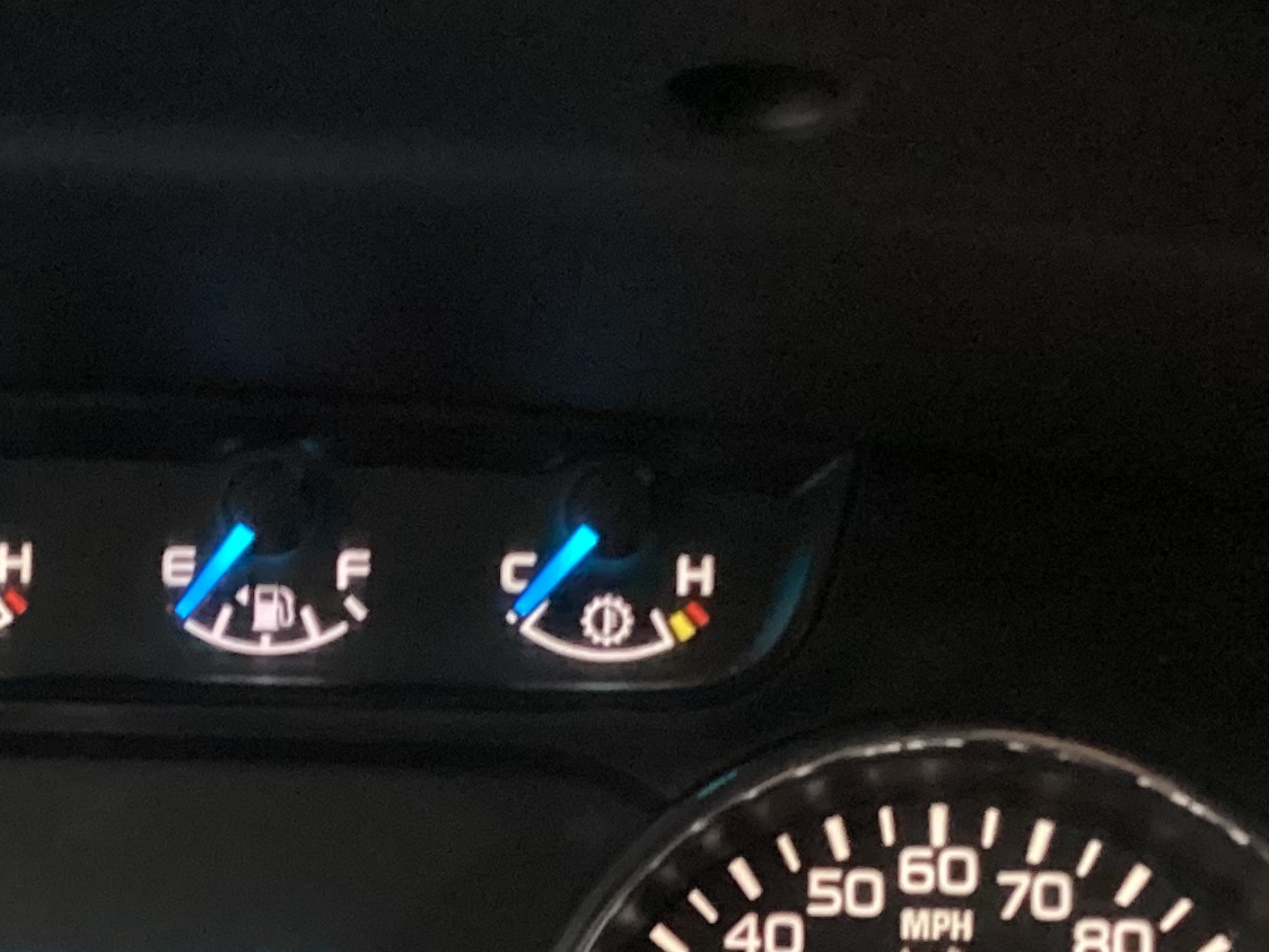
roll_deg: -1.0
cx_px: 141
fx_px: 3299
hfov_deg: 21.3
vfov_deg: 16.0
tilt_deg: -21.1
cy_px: 1047
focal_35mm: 90
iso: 800
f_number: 2.4
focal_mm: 3.3
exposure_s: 1/15
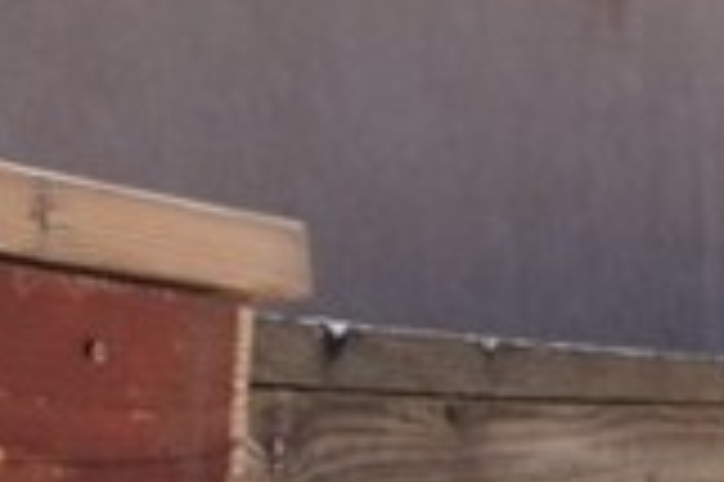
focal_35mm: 153
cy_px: 640
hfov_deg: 11.3
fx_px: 3074
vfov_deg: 8.8
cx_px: 1722
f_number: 8
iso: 400
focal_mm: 16
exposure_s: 1/500
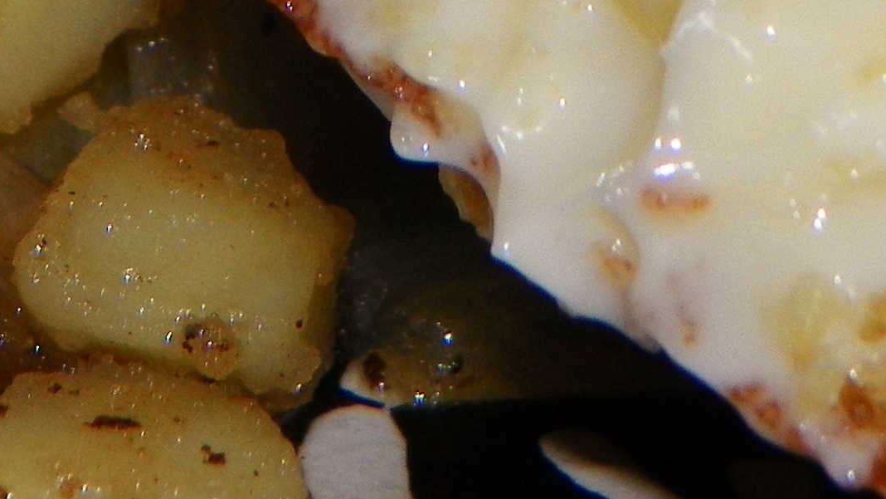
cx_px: 61
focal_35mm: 350
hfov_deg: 6.2
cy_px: -731
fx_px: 8223
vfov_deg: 3.4
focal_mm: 14.2
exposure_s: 1/125
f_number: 4
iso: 64
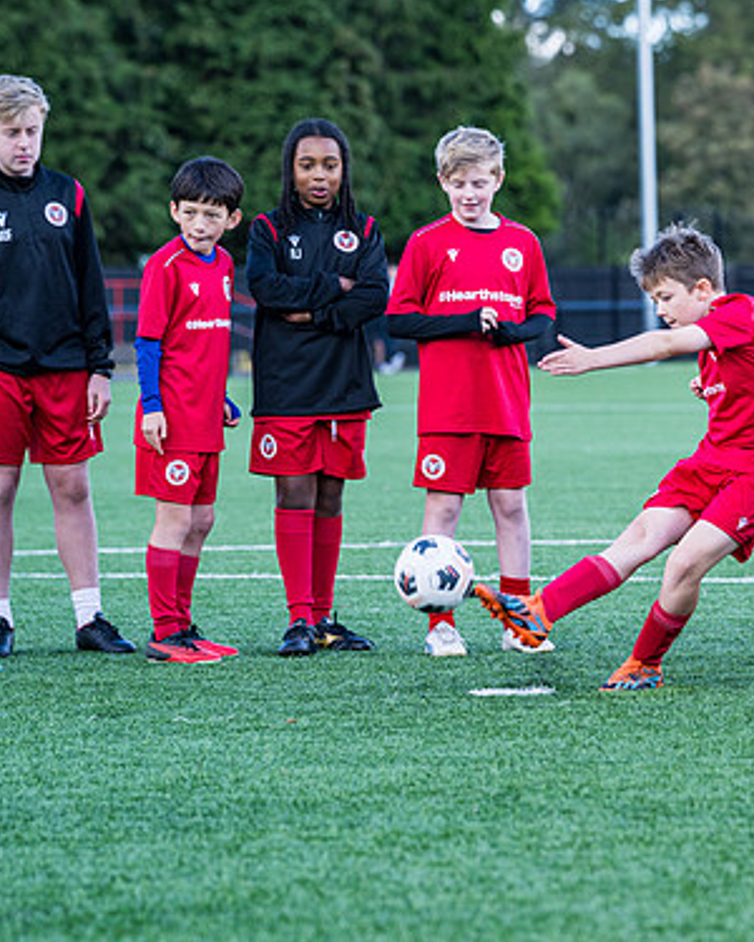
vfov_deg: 9.6
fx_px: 5635
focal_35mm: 202
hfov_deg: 7.6
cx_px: 674
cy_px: 474
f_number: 4
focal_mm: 135
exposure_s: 1/640
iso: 400
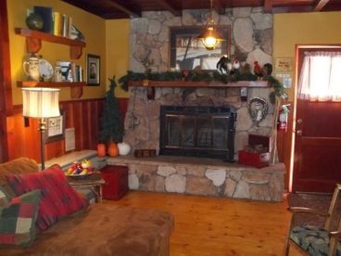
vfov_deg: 42.9
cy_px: 128
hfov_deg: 55.4
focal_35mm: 33
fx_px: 325
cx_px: 170
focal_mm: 5.9
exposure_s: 1/30
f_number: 3.3
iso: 400
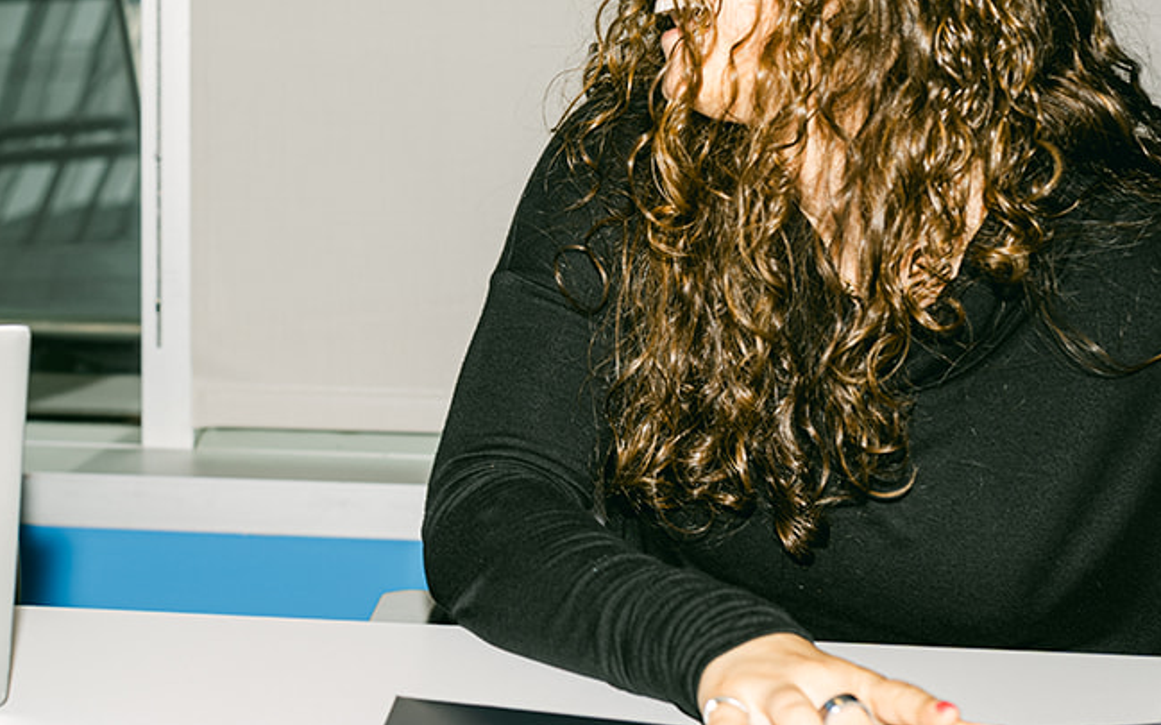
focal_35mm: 88
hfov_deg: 23.1
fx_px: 2783
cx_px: 165
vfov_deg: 14.7
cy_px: 92
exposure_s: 1/125
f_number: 3.5
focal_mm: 35
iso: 64
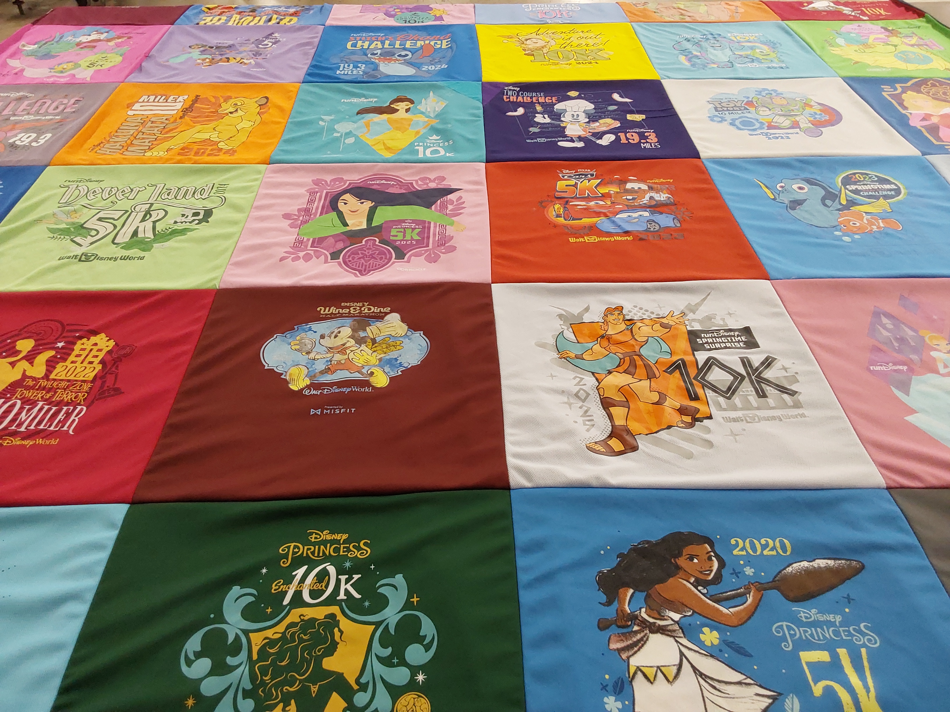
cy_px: 356
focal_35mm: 28
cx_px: 475
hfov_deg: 63.4
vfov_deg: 49.7
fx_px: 768
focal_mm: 2.91
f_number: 1.9
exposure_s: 1/60
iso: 125
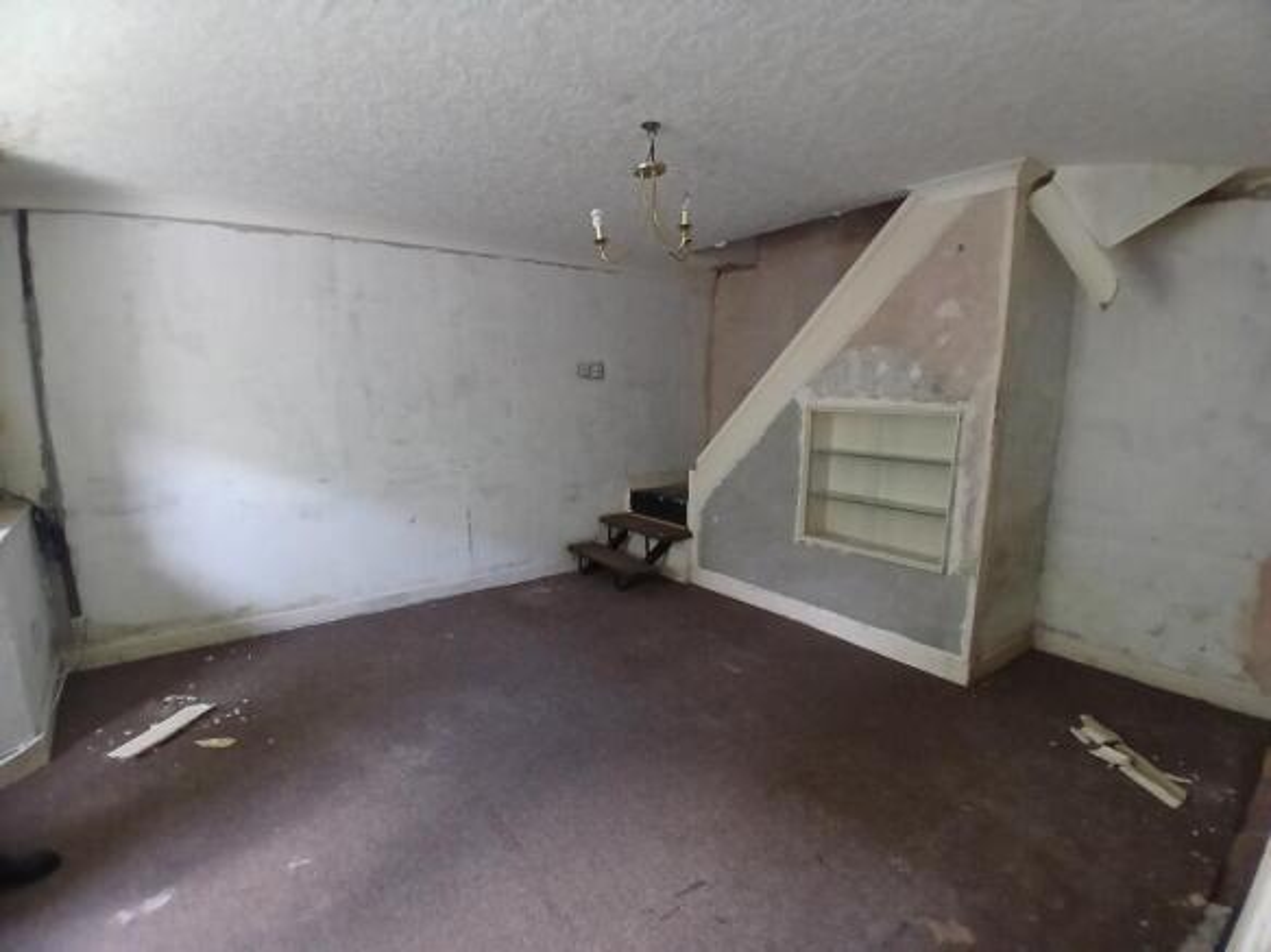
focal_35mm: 17
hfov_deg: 91.0
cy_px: 476
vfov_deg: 74.7
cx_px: 636
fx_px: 624
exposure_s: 1/25
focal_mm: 1.4
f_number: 2.2
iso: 500
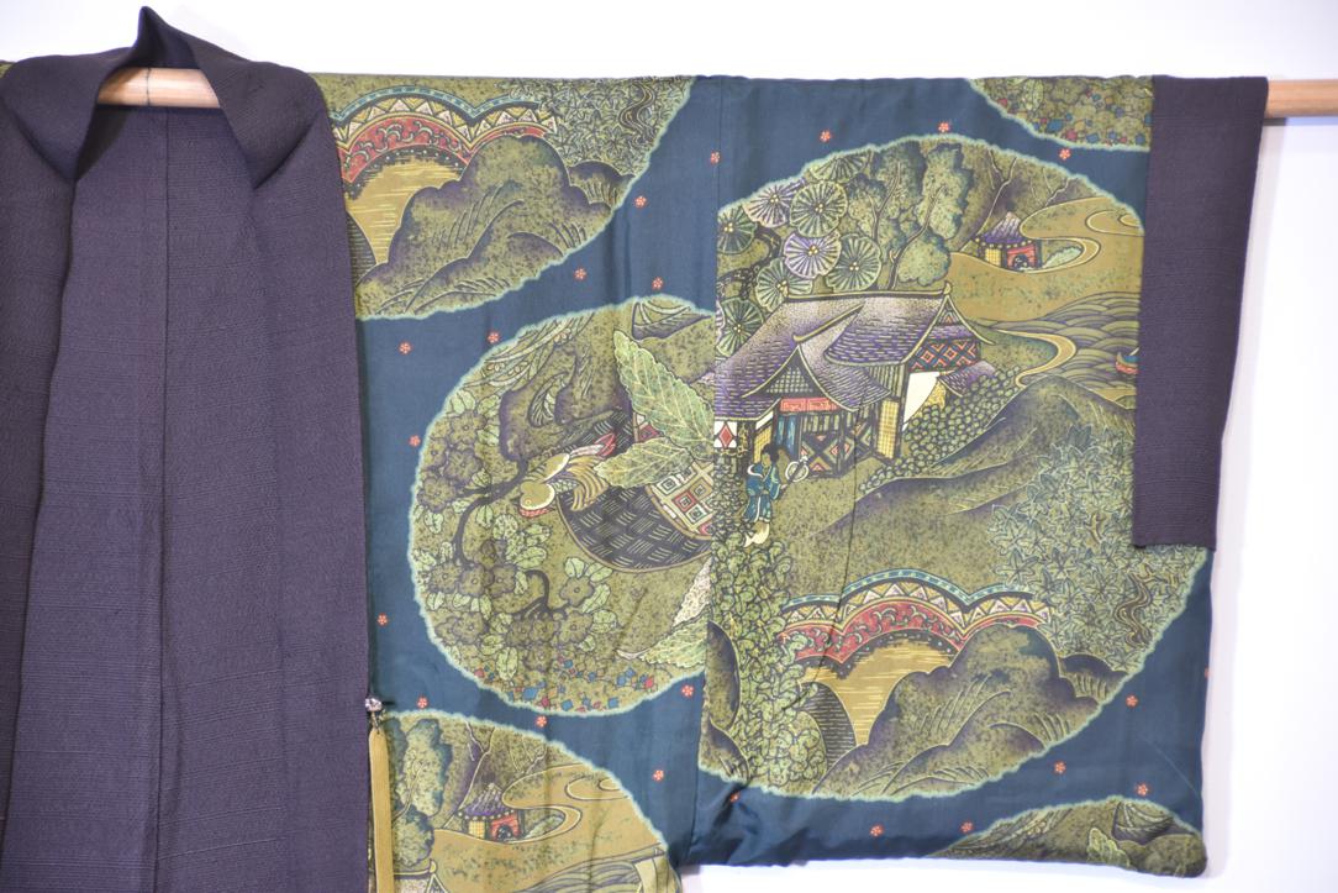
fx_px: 6244
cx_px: 669
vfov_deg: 8.2
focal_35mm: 168
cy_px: 446
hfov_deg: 12.2
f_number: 5.6
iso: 400
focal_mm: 112
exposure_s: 1/6
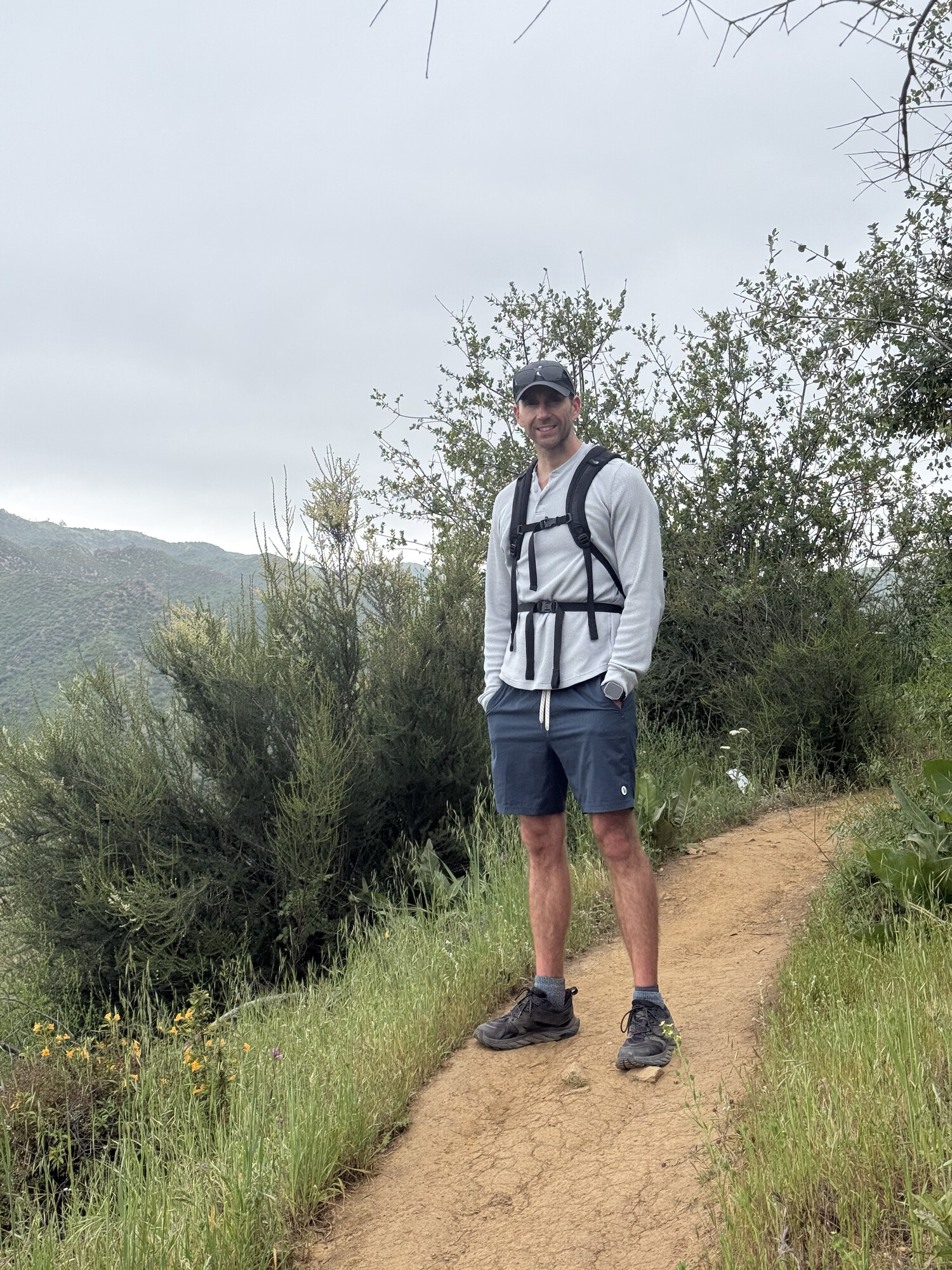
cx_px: 476
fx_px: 1760
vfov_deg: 39.7
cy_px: 635
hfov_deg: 30.3
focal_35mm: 48
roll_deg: -0.9
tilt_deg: +3.8
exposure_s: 1/1795
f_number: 1.78
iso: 64
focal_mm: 6.76
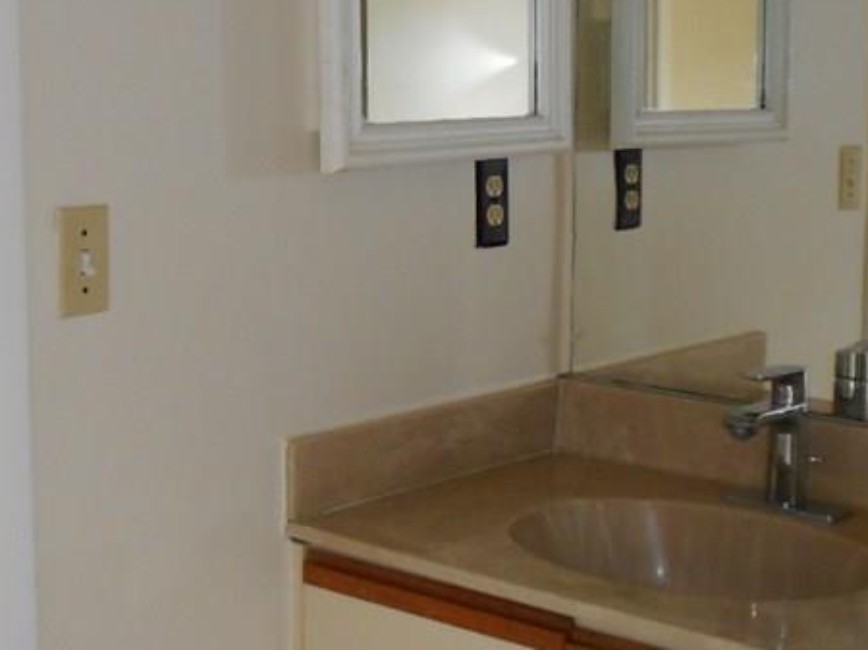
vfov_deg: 22.2
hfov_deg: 29.3
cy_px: 249
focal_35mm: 66
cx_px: 318
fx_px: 1654
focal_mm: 5.2
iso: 400
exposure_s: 1/25
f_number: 4
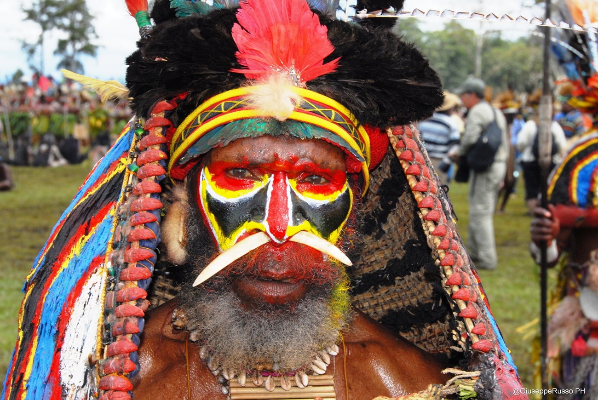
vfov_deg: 16.6
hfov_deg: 24.6
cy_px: 200
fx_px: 1372
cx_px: 299
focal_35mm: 82
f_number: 11
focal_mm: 55
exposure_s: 1/250
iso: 250
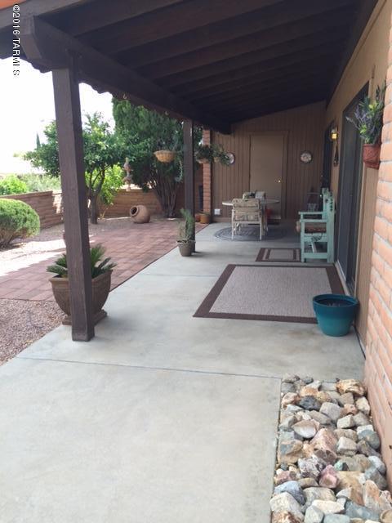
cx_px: 196
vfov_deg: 61.7
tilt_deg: -10.0
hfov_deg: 48.2
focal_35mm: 29
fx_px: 438
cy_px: 262
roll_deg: +0.1
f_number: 2.2
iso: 32
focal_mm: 4.15
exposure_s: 1/324
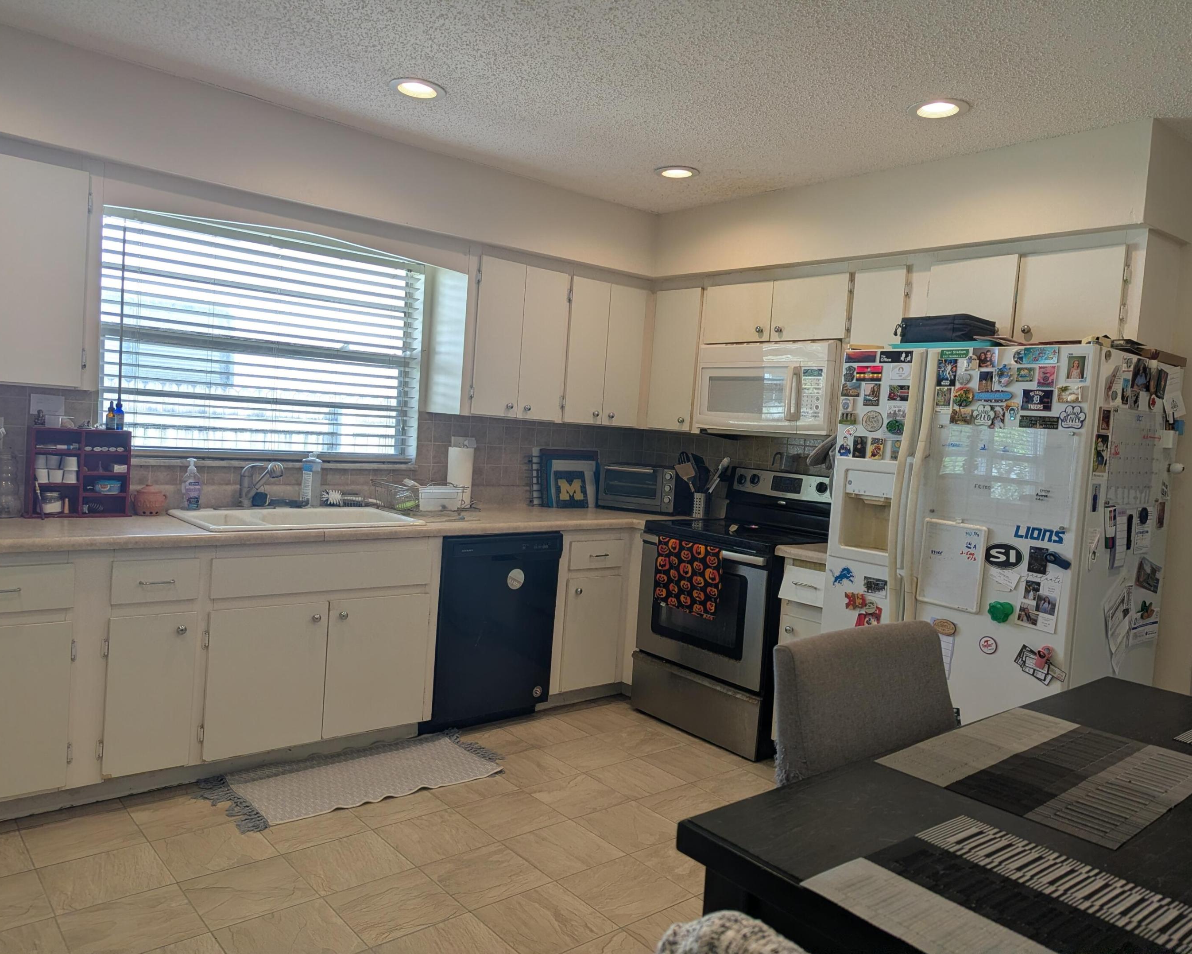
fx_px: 882
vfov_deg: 56.8
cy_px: 477
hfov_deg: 68.1
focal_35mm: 25
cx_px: 609
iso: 73
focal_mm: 6.81
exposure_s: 1/386
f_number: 1.85
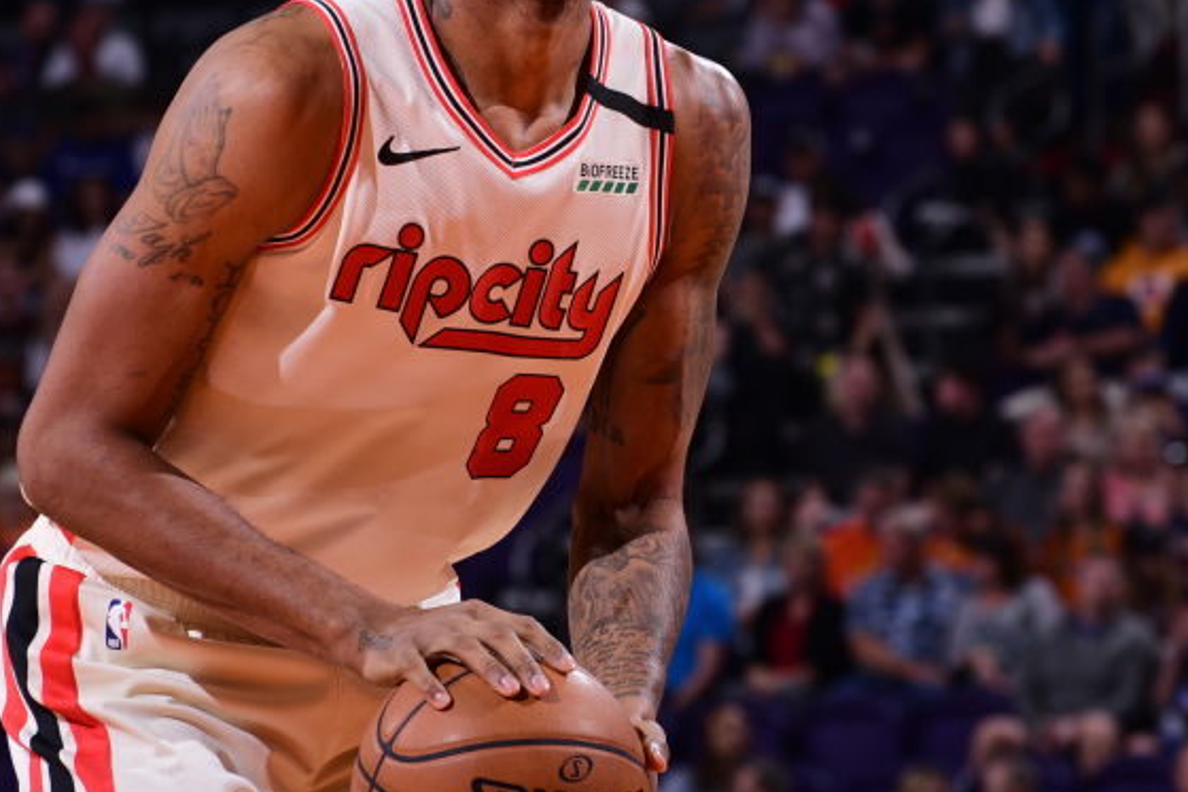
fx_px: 10259
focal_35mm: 311
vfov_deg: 4.4
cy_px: 237
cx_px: 545
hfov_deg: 6.6
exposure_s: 1/250
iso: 250
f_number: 6.3
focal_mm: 170
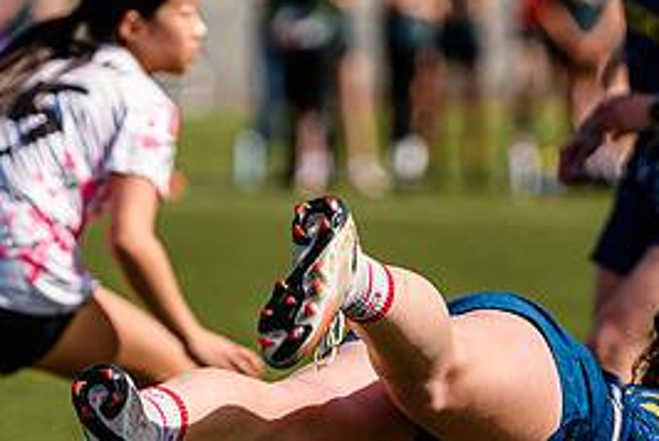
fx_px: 10171
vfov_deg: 2.5
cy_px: 408
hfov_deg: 3.7
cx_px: 473
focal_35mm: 555
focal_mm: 170
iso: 100
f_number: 3.2
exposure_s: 1/2500
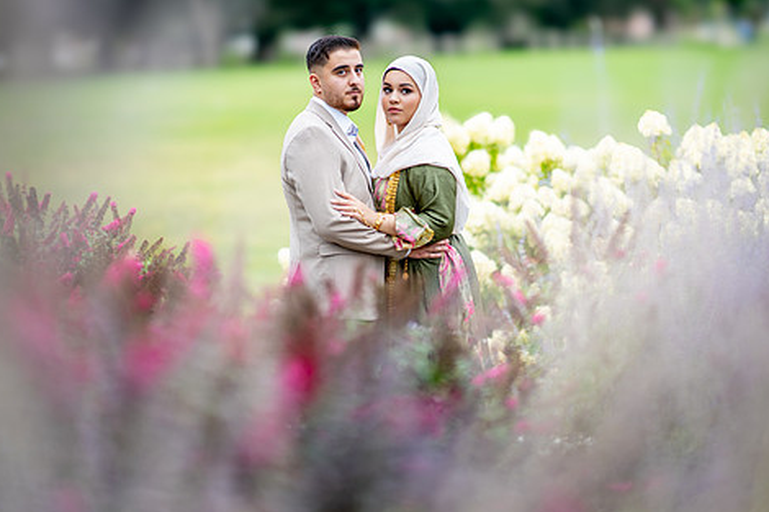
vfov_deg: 13.0
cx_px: 425
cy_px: 210
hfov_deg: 19.5
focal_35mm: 105
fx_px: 2242
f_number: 1.4
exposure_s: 1/1250
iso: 100
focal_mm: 85
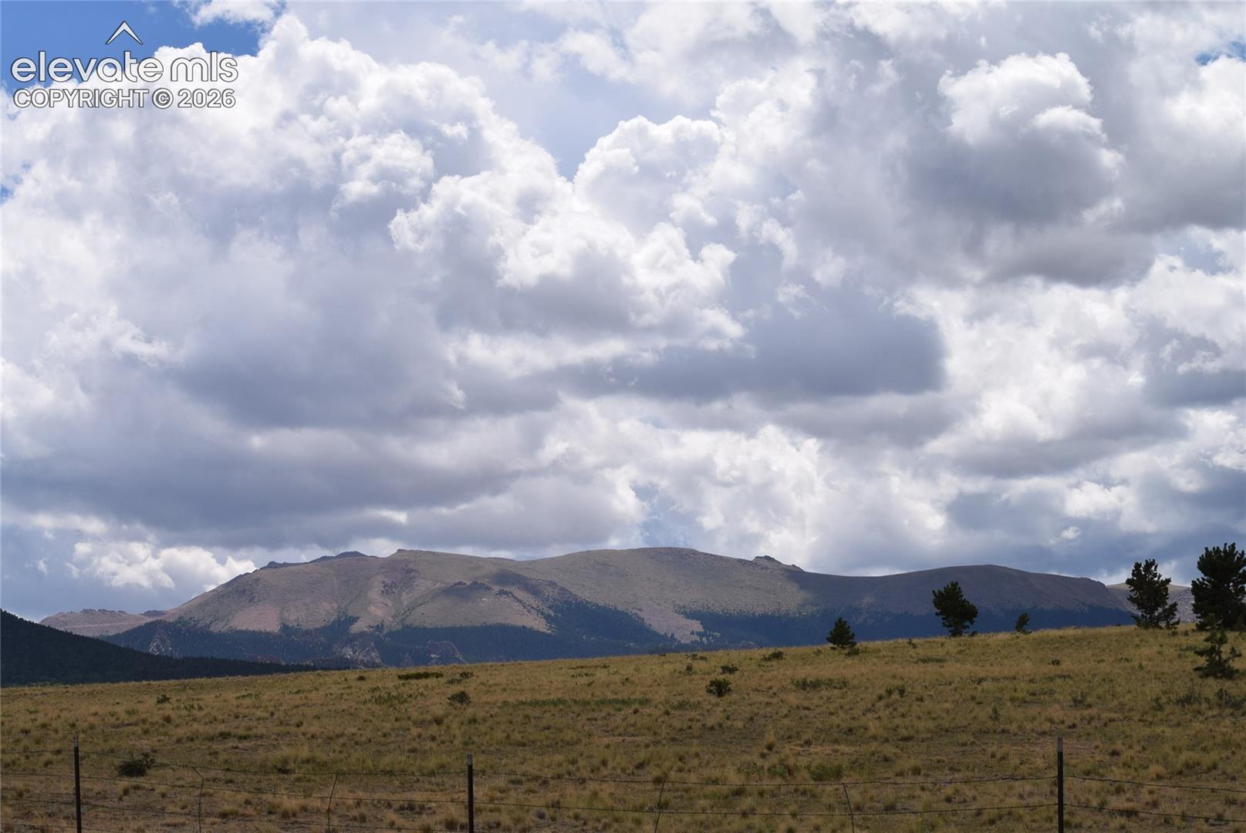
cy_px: 416
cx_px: 623
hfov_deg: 24.6
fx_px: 2858
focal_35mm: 82
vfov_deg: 16.6
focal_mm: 55
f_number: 11
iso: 200
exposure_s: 1/500
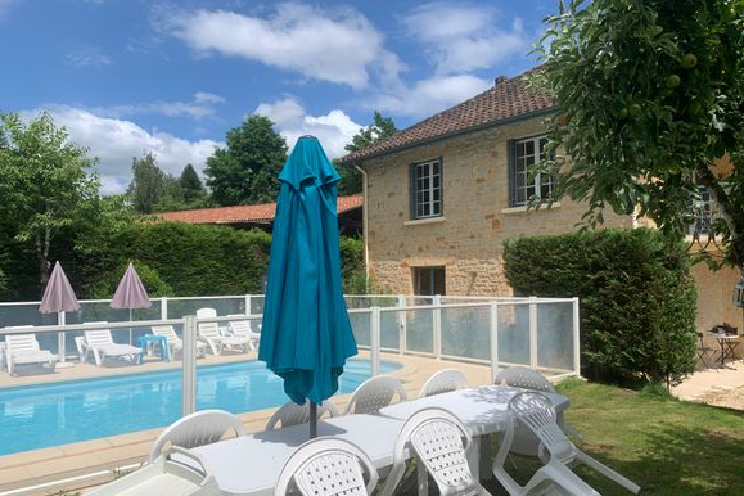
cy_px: 271
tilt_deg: +4.4
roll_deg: +0.5
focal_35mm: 28
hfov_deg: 65.5
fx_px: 579
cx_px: 380
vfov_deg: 46.3
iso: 25
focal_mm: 4.25
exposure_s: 1/4902
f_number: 1.8
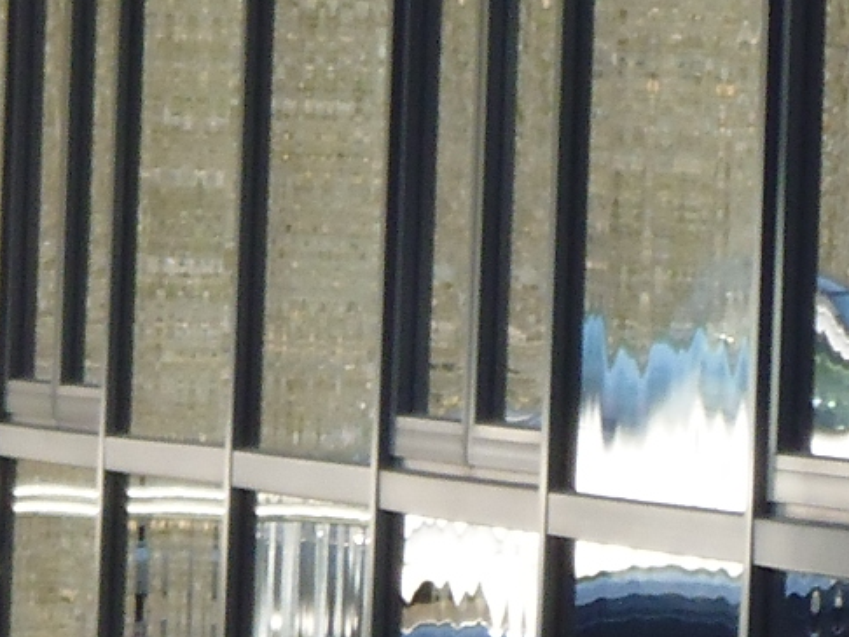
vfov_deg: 2.4
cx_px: 1385
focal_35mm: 632
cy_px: -56
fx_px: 15508
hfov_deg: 3.1
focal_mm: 21.5
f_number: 6.9
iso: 100
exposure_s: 1/125
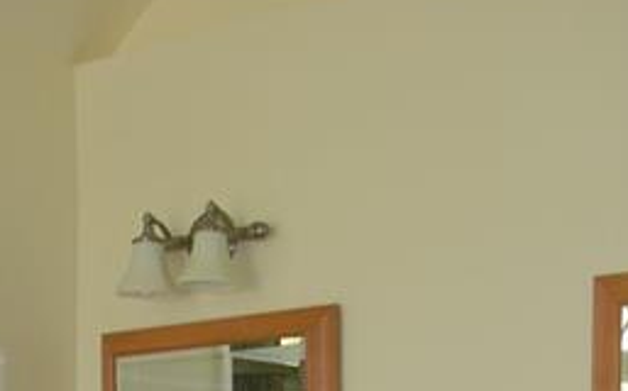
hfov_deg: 27.9
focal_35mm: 74
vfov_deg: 16.3
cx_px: 308
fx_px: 1265
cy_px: 560
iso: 80
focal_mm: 5
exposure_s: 1/36.5
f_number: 3.5
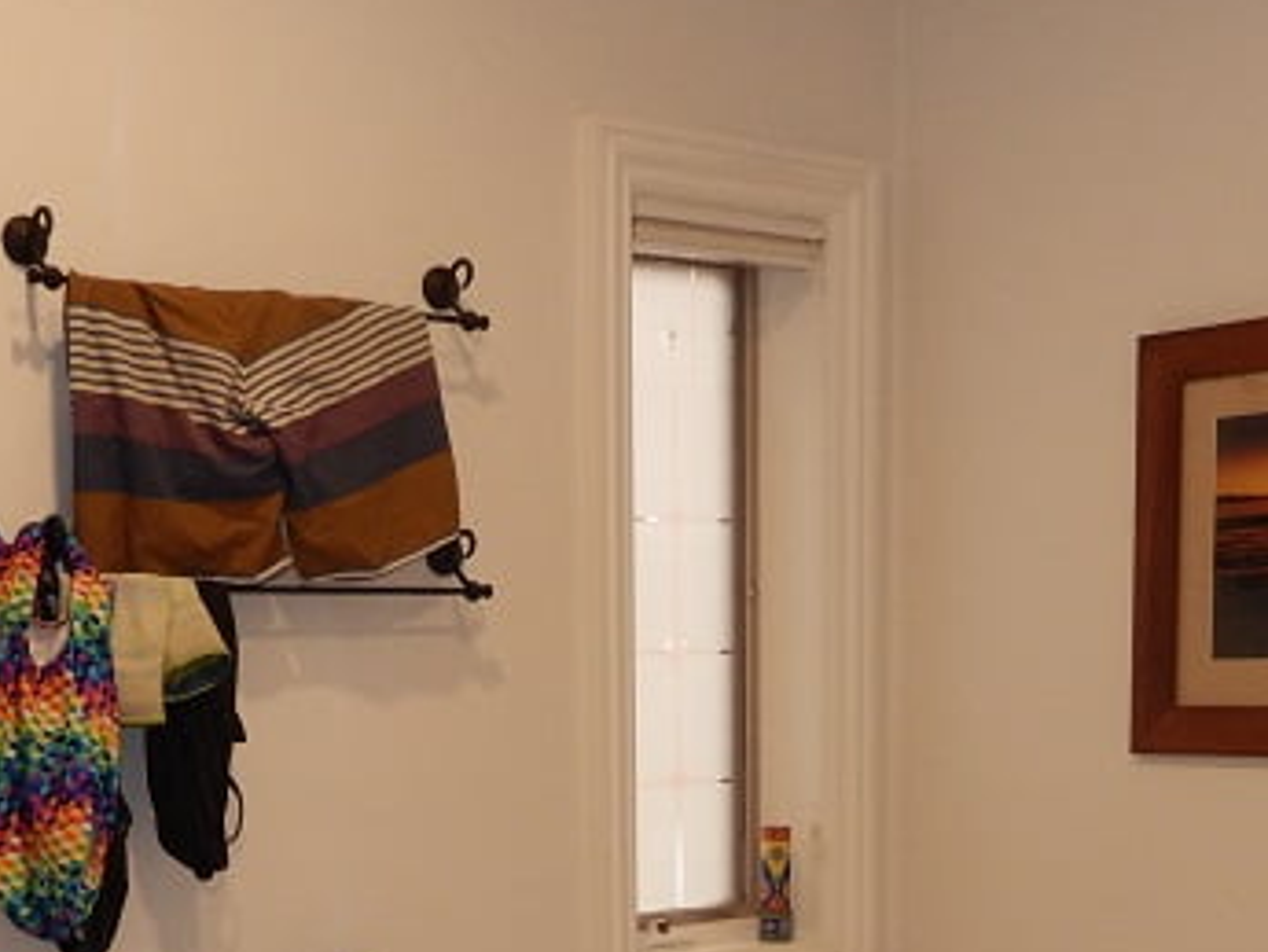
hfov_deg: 33.0
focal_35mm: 58
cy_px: 963
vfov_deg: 24.1
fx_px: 2125
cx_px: 452
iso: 200
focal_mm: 4.5
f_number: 3.4
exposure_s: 1/30
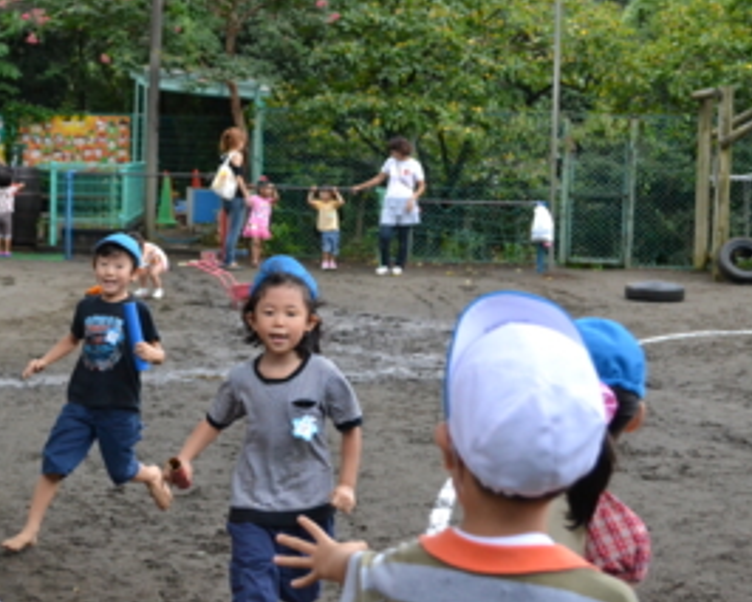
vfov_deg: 21.3
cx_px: 237
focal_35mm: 72
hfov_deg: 26.2
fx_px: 1603
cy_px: 270
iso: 2200
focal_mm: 34
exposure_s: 1/500
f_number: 5
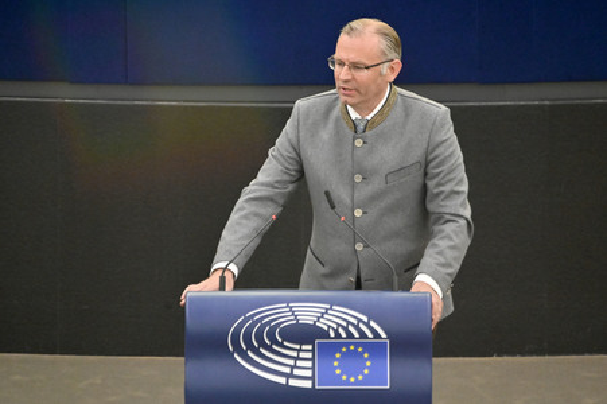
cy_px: 202
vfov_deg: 2.3
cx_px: 304
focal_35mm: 600
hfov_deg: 3.4
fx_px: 10109
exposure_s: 1/400
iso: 6400
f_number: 6.3
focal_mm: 600
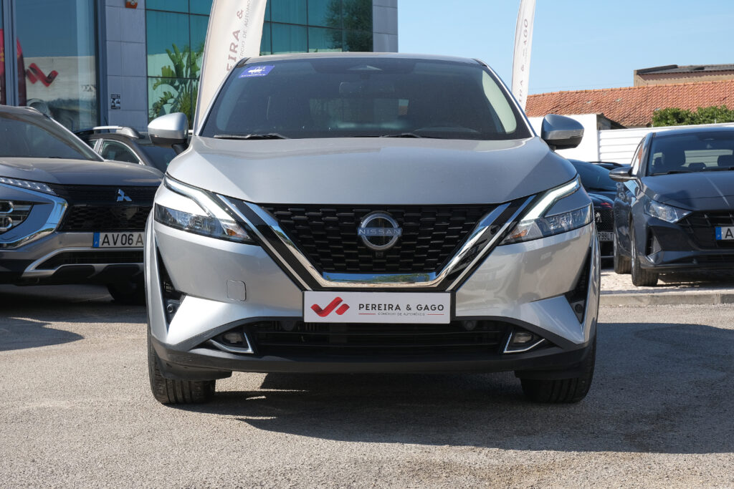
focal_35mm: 65
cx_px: 367
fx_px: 1325
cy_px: 244
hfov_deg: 31.0
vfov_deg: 20.9
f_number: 9
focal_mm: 43.2
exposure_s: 1/180
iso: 160
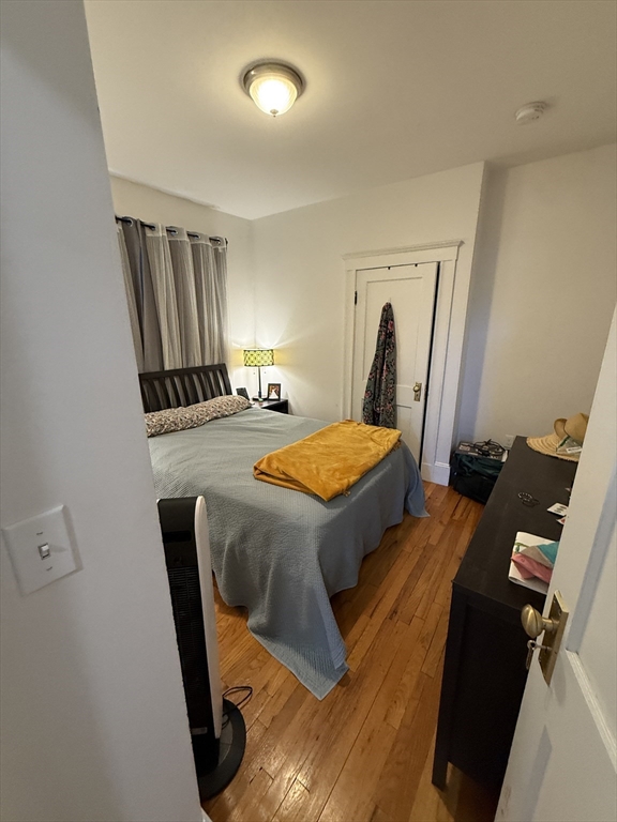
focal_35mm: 14
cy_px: 411
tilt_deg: -15.0
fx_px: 333
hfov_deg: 85.7
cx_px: 308
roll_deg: +0.6
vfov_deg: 102.1
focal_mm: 2.22
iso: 320
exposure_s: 1/60
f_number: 2.2
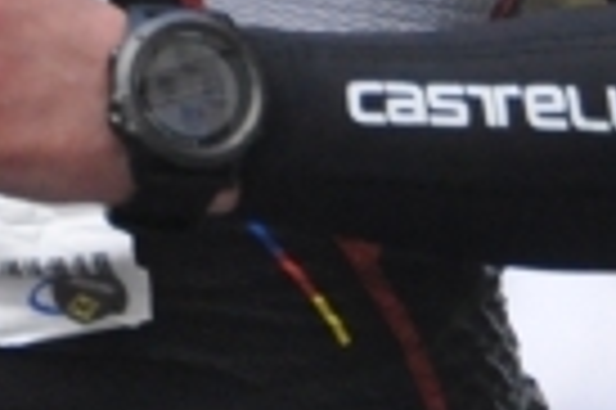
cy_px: -435
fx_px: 9757
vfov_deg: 2.4
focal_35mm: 571
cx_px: -157
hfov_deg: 3.6
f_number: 5
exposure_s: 1/800
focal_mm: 65
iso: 2000
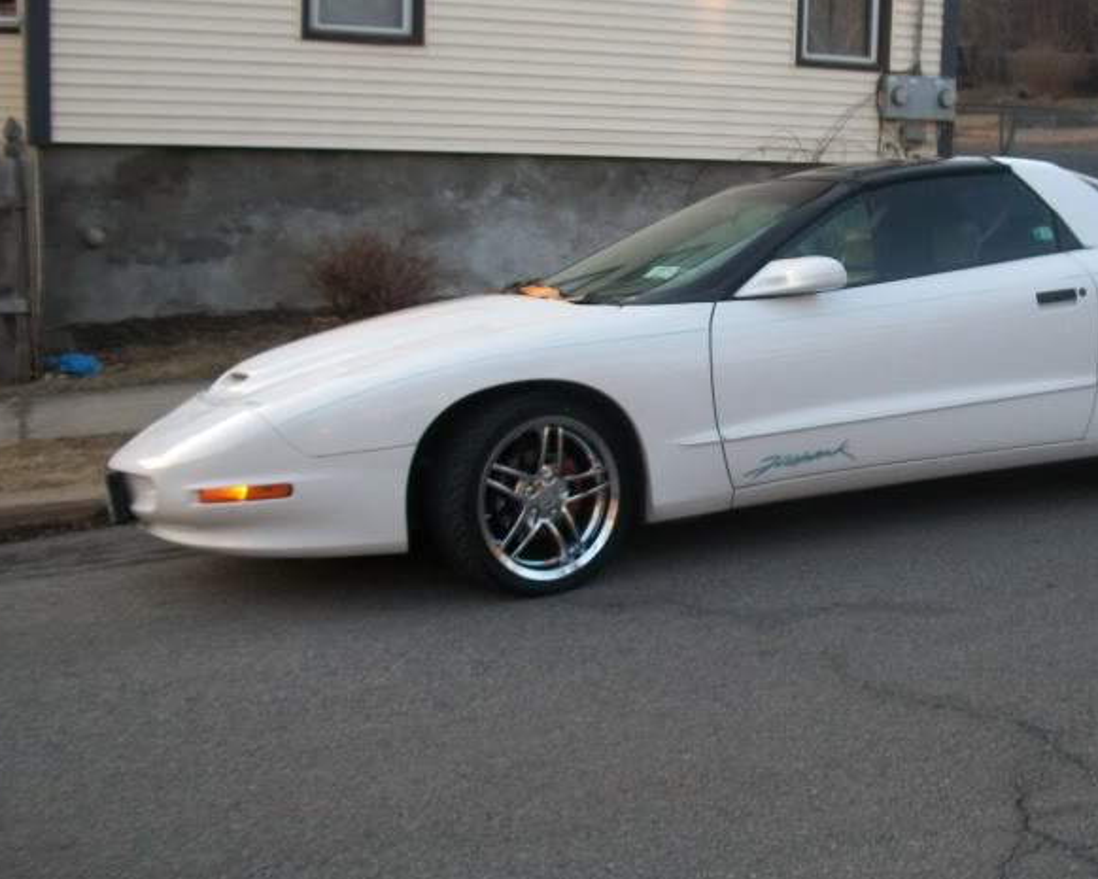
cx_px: 726
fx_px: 1398
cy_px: 431
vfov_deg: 34.9
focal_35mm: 43
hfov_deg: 42.4
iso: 80
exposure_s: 1/125
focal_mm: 5.7
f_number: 2.9
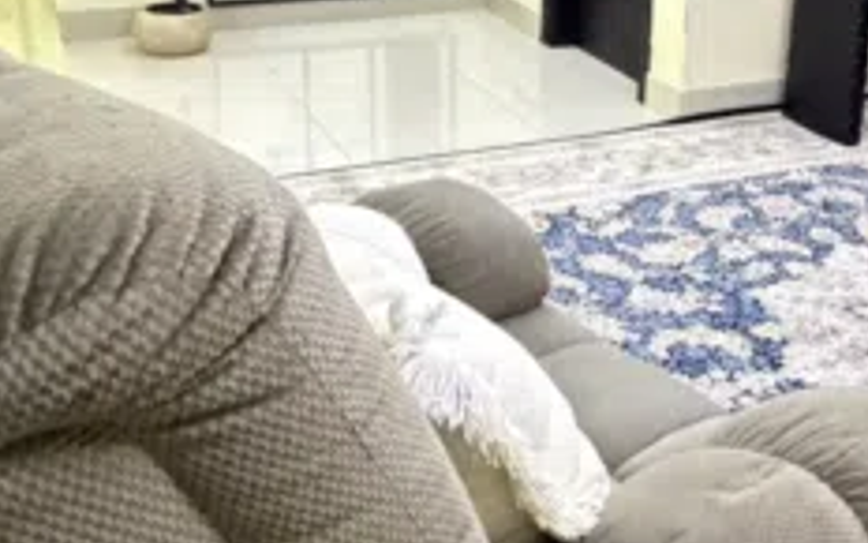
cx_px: 655
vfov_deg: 30.5
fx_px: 970
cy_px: 109
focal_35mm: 41
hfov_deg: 46.4
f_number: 2.2
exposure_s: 1/25
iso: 1600
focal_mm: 2.22
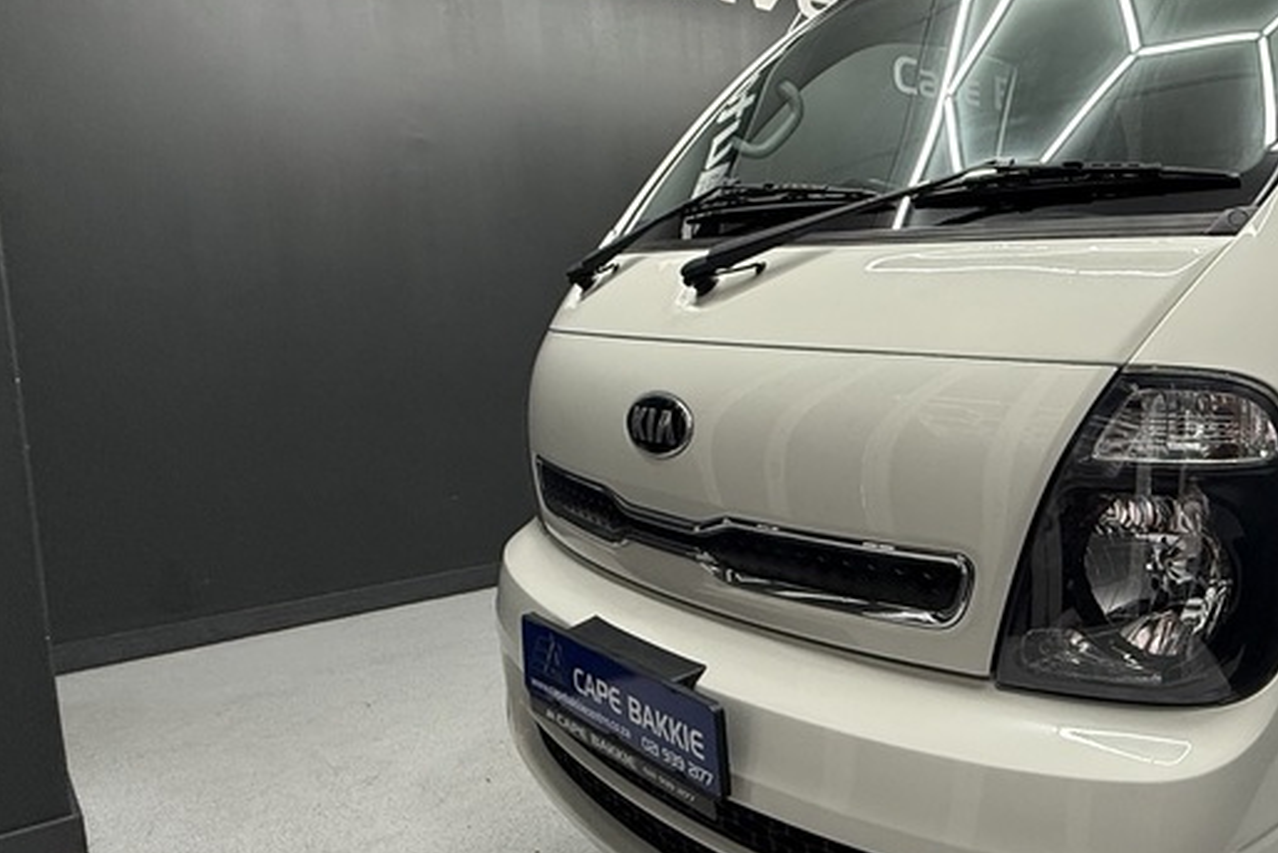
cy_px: 405
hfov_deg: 57.8
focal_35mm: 29
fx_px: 1030
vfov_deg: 45.0
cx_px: 1059
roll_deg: -0.2
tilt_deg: -7.2
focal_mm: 2.22
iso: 200
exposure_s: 1/100
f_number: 2.2
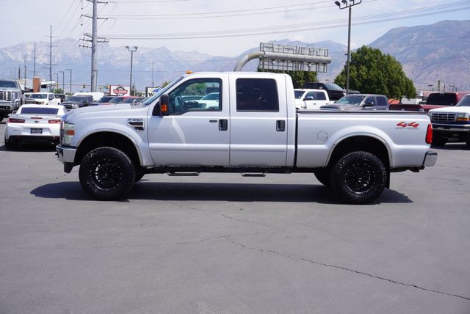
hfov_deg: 44.9
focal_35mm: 44
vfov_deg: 30.9
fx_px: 568
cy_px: 157
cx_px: 235
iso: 100
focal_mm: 29
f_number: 11
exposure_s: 1/125
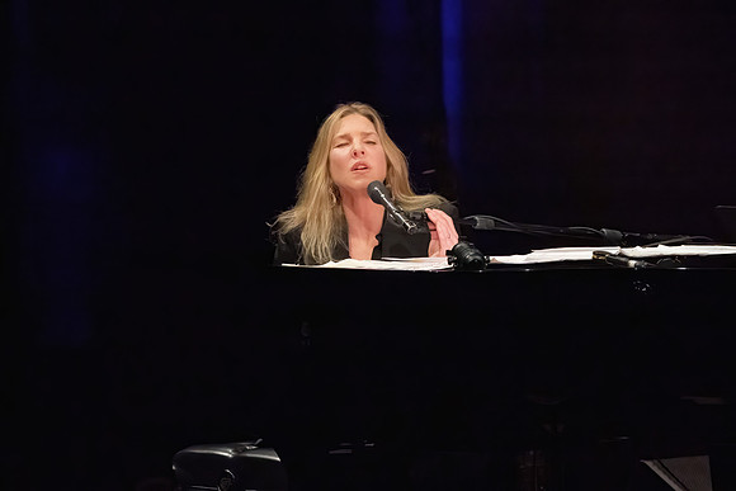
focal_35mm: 454
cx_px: 466
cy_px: 295
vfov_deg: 3.0
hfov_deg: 4.5
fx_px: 9290
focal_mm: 358
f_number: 8
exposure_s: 1/320
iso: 25600
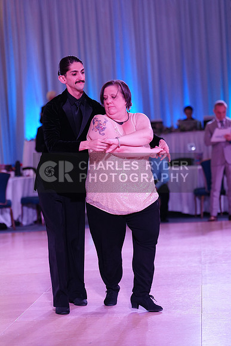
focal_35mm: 98
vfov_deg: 20.8
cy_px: 173
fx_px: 943
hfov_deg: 14.0
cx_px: 116
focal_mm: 98
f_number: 2.8
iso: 1600
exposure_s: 1/400
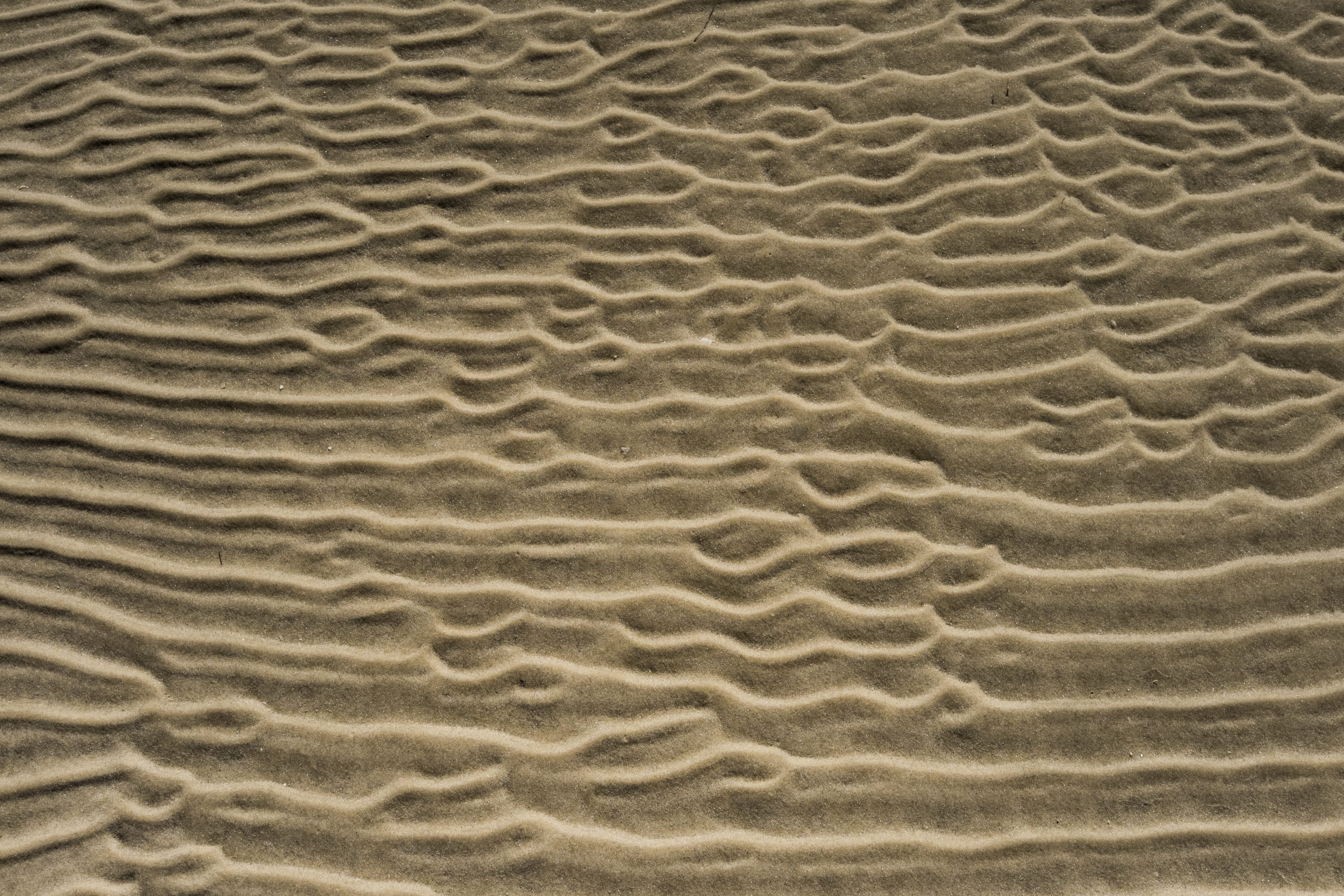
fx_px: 1531
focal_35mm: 41
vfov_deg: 32.6
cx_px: 672
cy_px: 448
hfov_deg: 47.4
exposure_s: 1/4000
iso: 1000
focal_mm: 27
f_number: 8
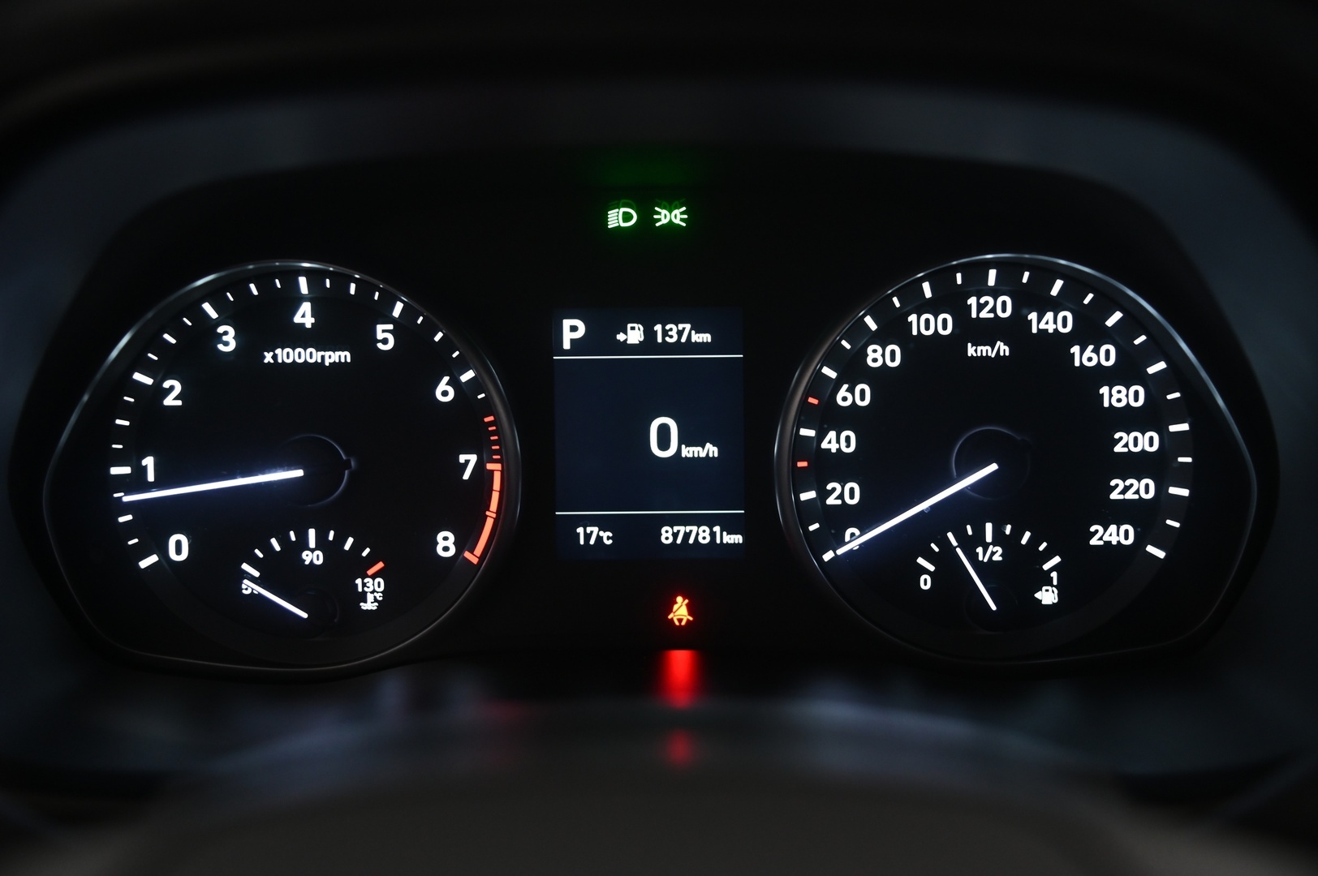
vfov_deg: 28.0
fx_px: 1756
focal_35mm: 48
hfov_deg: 41.1
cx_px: 659
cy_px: 438
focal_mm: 48
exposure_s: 1/25
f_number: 4
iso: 2000
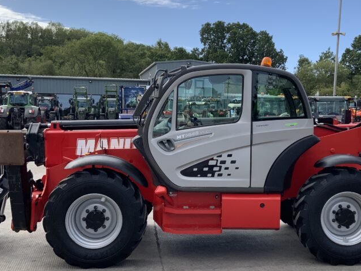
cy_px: 138
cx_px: 217
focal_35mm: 47
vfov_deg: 30.9
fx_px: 490
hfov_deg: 40.3
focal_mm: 3
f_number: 1.8
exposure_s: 1/1144
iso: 16
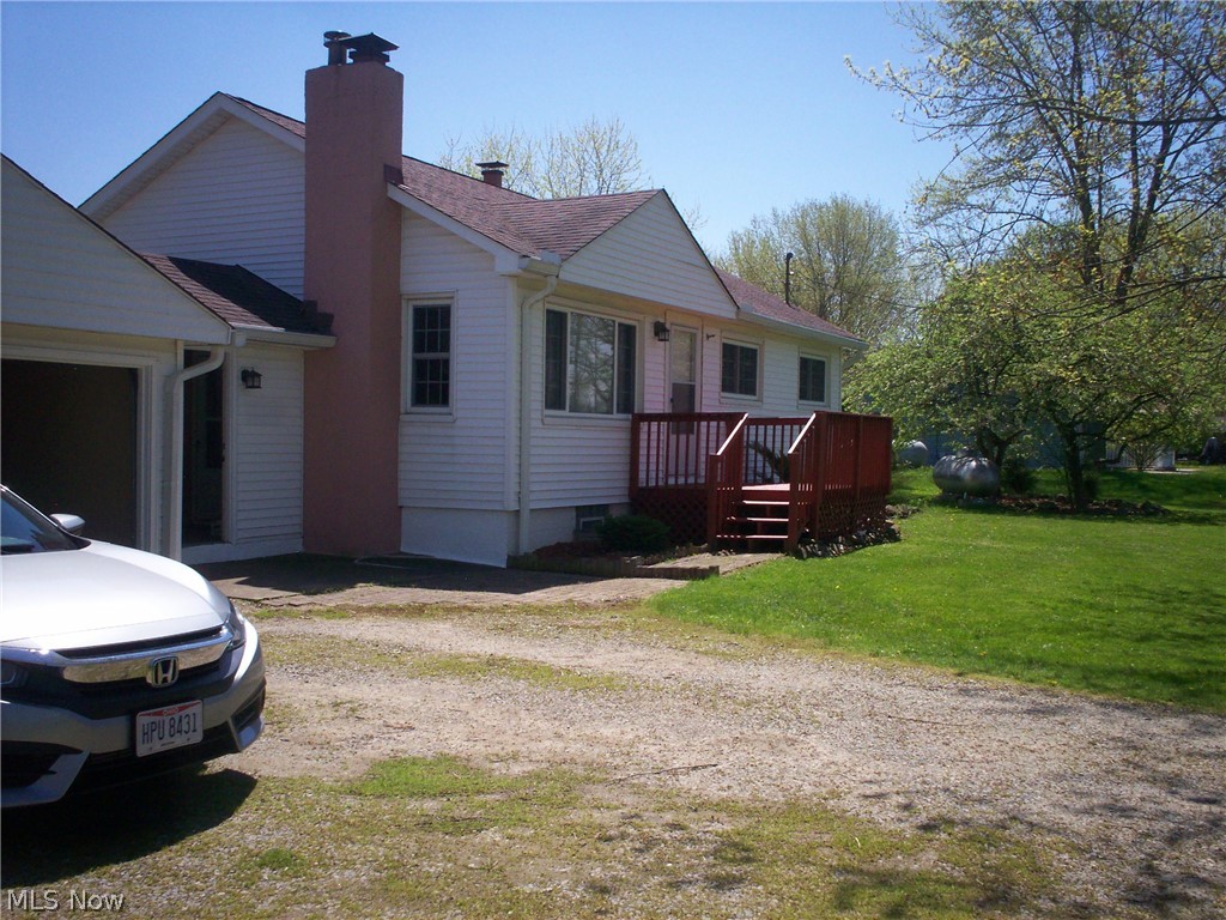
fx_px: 1275
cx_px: 613
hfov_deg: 51.4
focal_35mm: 36
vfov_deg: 39.7
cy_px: 460
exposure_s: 1/616
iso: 100
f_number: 4.5
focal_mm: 6
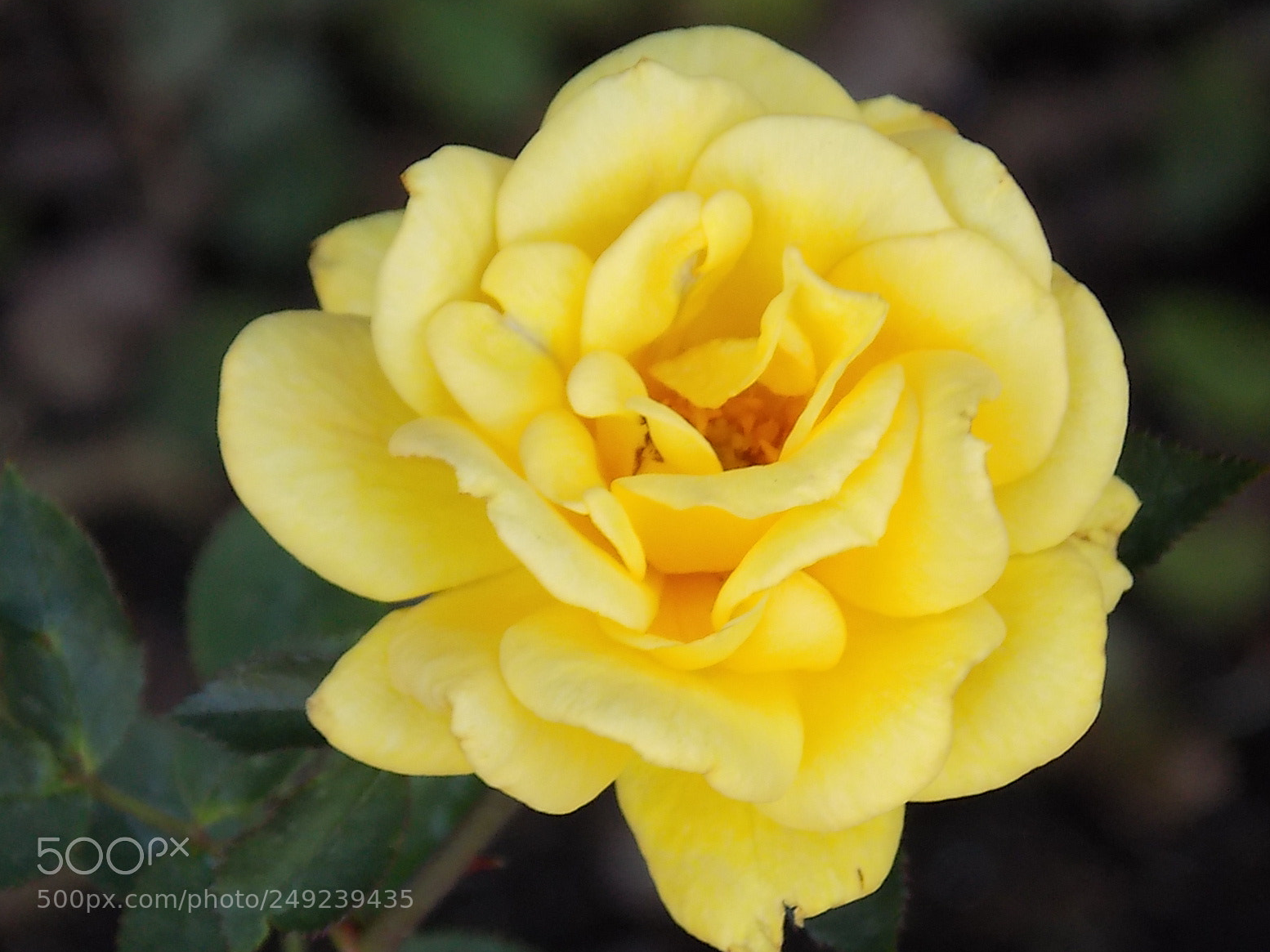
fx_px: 15187
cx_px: 640
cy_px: 473
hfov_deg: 4.8
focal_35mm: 414
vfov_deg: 3.6
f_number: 5.9
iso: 280
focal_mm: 71.5
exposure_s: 1/60
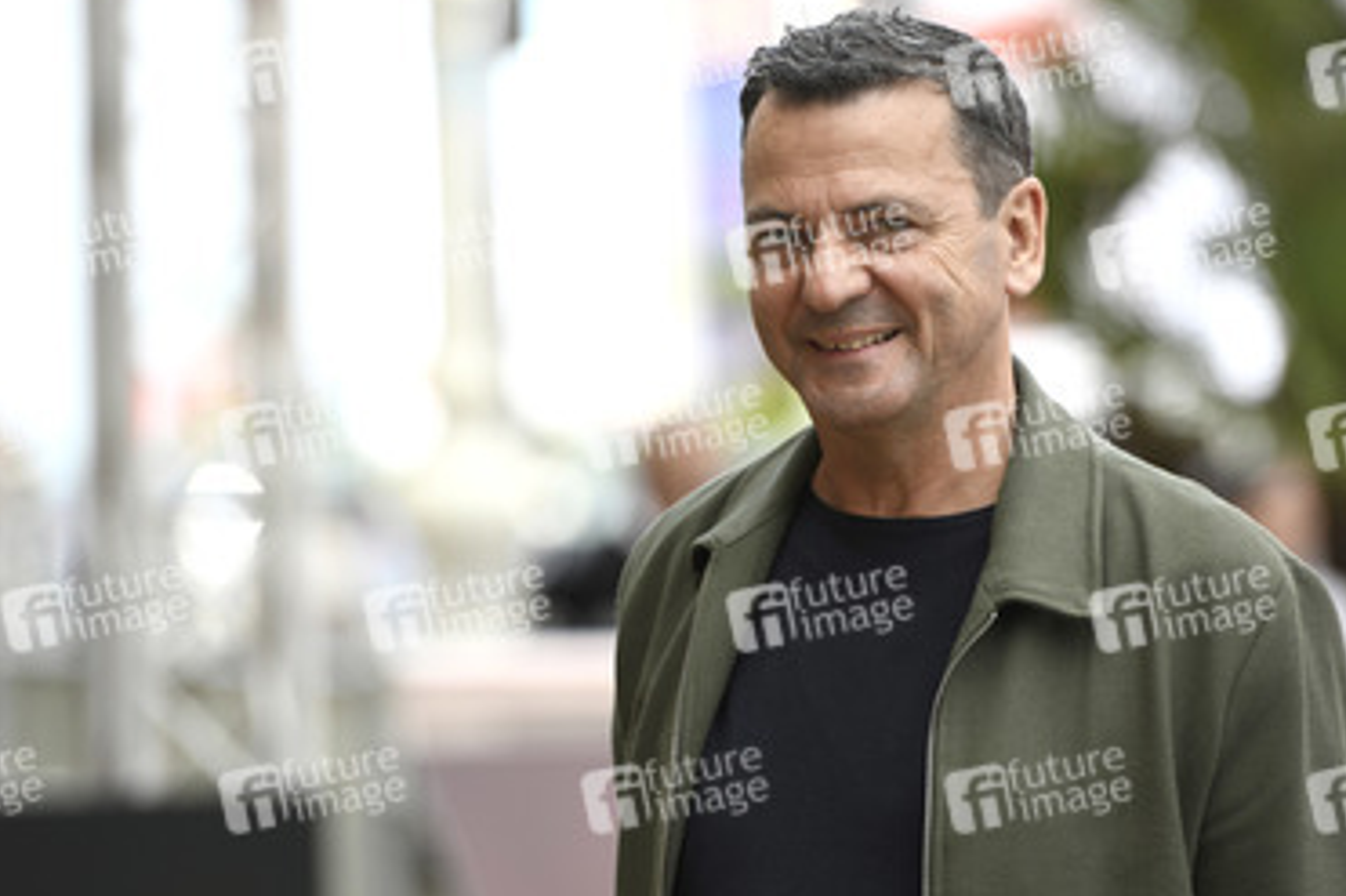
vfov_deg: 5.6
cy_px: 519
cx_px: 724
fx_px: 9081
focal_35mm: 243
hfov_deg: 8.5
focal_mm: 200
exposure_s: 1/1000
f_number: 3.5
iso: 250
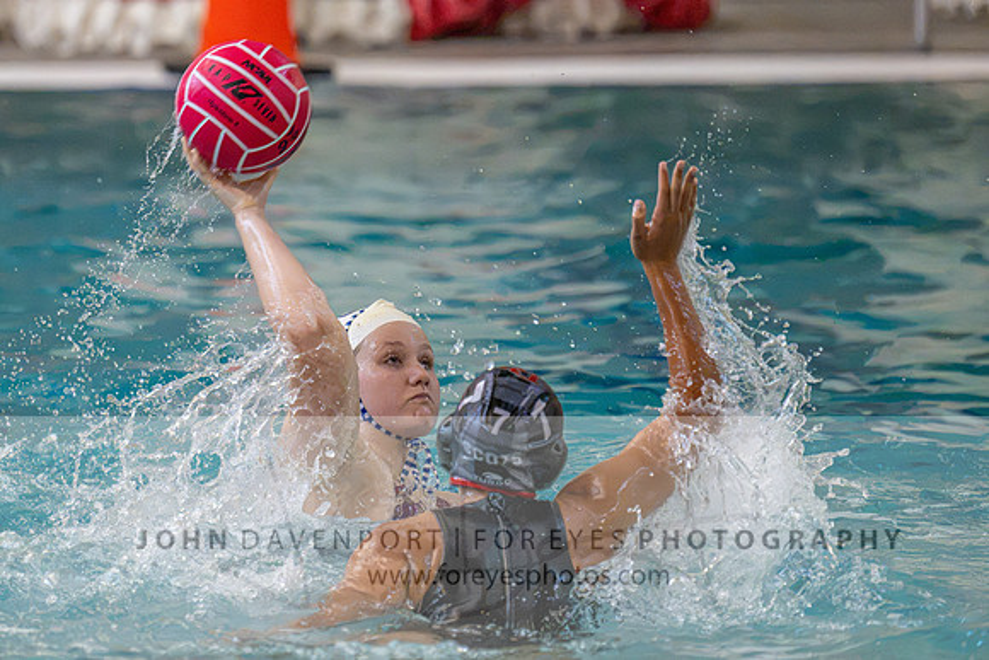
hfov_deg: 5.9
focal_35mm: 350
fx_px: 9617
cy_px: 255
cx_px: 328
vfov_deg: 3.9
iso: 18000
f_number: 4
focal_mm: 260
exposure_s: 1/1000
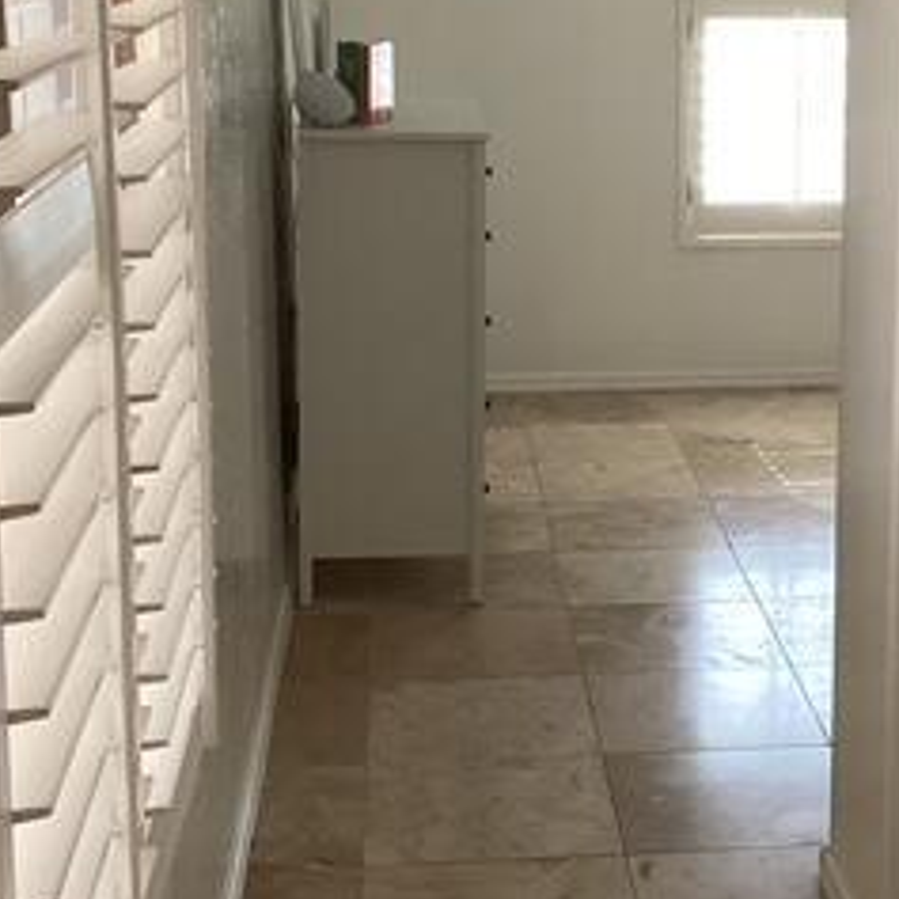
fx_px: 2174
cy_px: 311
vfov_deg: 23.3
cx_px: 698
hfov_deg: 23.1
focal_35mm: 74
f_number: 2.4
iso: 100
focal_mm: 3.3
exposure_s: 1/50
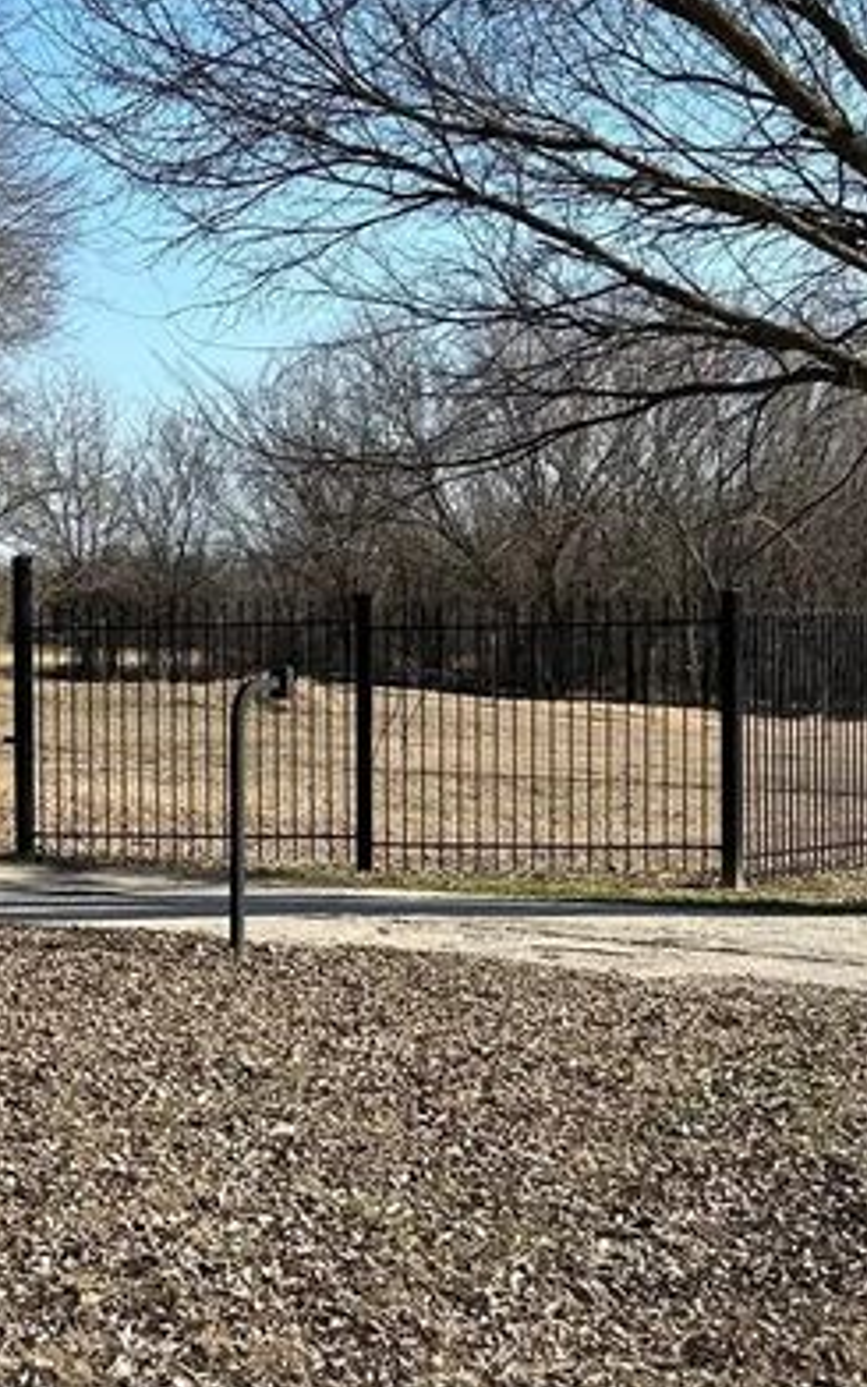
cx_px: -262
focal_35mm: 72
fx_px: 2722
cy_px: 757
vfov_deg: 28.6
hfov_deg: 17.0
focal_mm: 5.7
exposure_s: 1/2353
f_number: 1.5
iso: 50
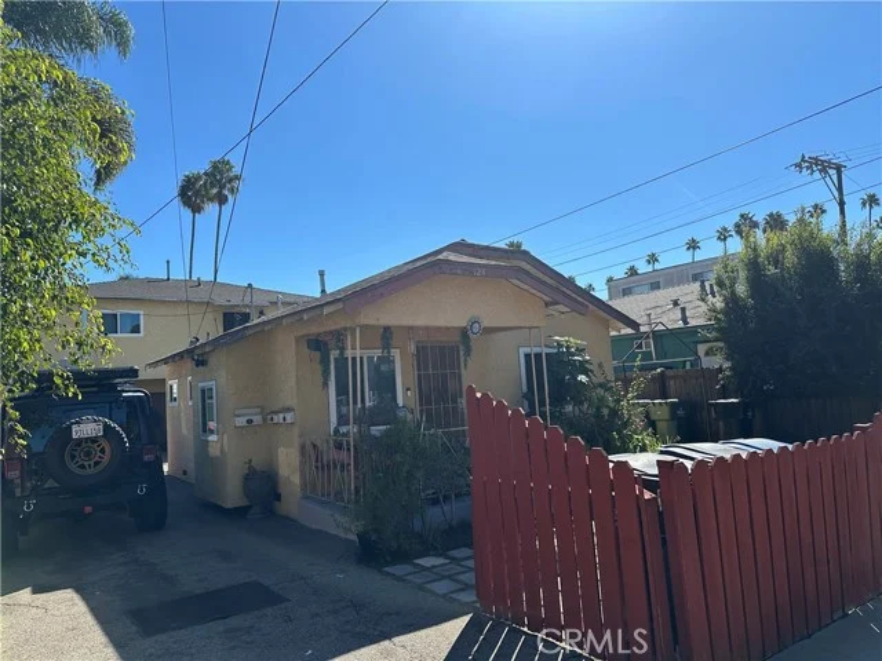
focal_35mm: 24
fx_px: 612
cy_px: 330
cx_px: 441
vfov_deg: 56.8
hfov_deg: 71.6
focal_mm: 6.86
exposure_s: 1/5263
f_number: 1.78
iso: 80
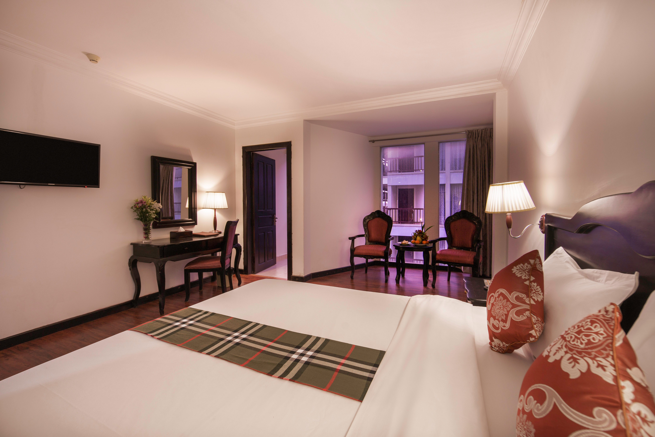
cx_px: 328
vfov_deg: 81.2
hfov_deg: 104.3
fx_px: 255
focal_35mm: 14
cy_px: 218
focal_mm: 14
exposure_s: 5
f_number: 8
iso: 200
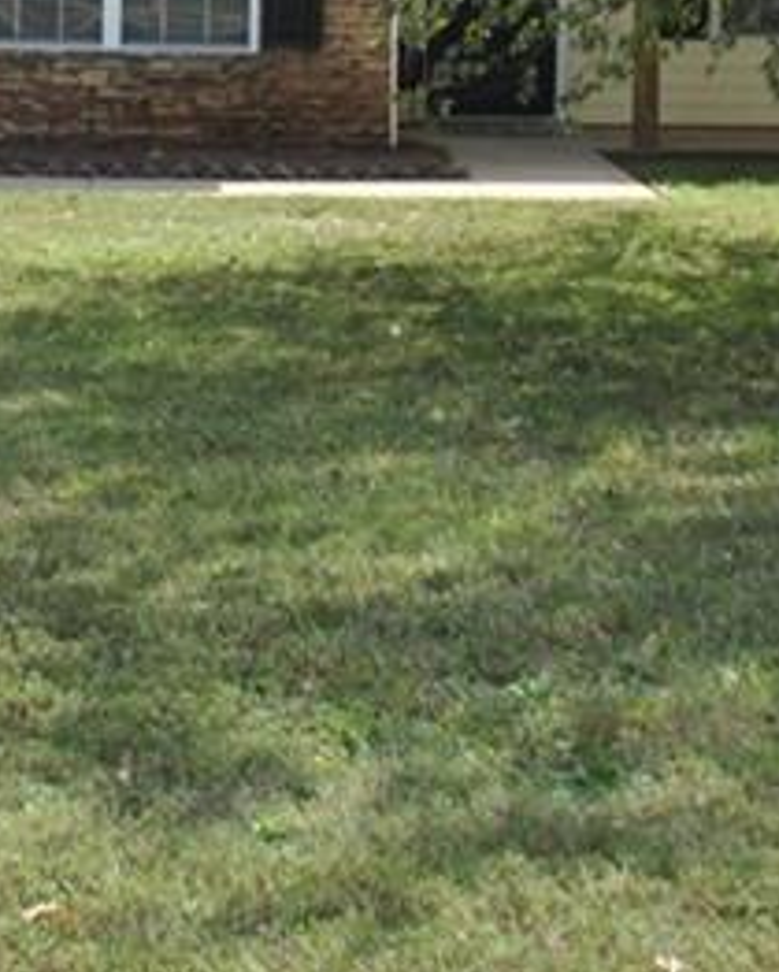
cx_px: 137
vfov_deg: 18.4
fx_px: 2850
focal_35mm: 99
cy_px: -171
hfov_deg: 15.4
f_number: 7.1
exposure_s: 1/200
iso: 100
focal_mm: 18
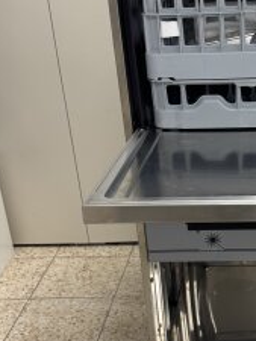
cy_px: 236
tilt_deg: -28.0
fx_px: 630
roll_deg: +2.9
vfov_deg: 30.0
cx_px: 239
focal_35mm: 64
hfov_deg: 22.3
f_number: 1.78
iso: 200
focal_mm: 6.76
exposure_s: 1/100
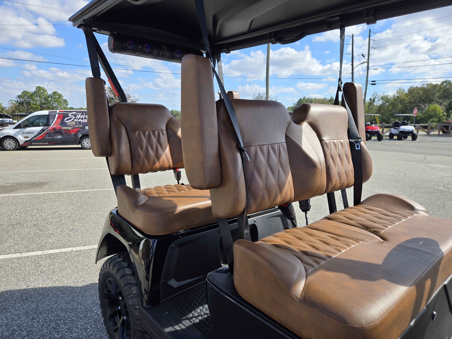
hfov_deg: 73.9
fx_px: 300
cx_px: 226
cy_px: 170
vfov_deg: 58.9
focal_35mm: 23
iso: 25
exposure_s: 1/1402
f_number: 1.8
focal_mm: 5.4
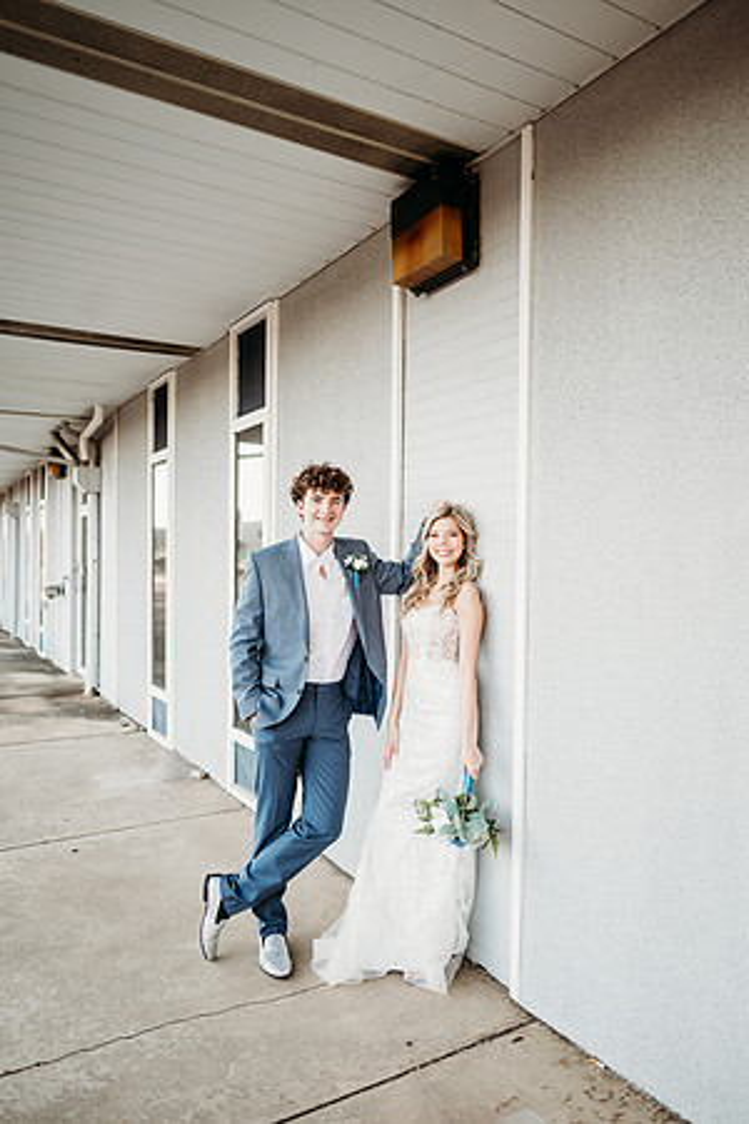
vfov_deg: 73.7
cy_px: 562
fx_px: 749
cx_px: 374
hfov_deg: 53.1
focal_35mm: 24
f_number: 2
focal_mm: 24
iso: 100
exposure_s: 1/320
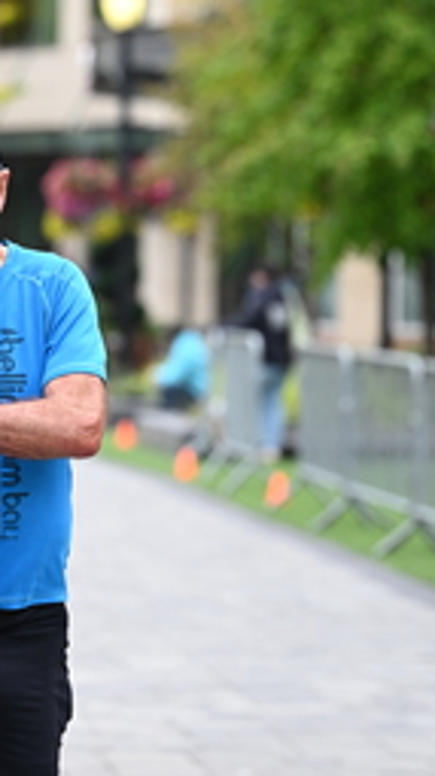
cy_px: 272
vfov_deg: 9.3
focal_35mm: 233
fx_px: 4789
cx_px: 27
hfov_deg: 5.2
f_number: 2.8
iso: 640
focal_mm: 103
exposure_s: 1/1600
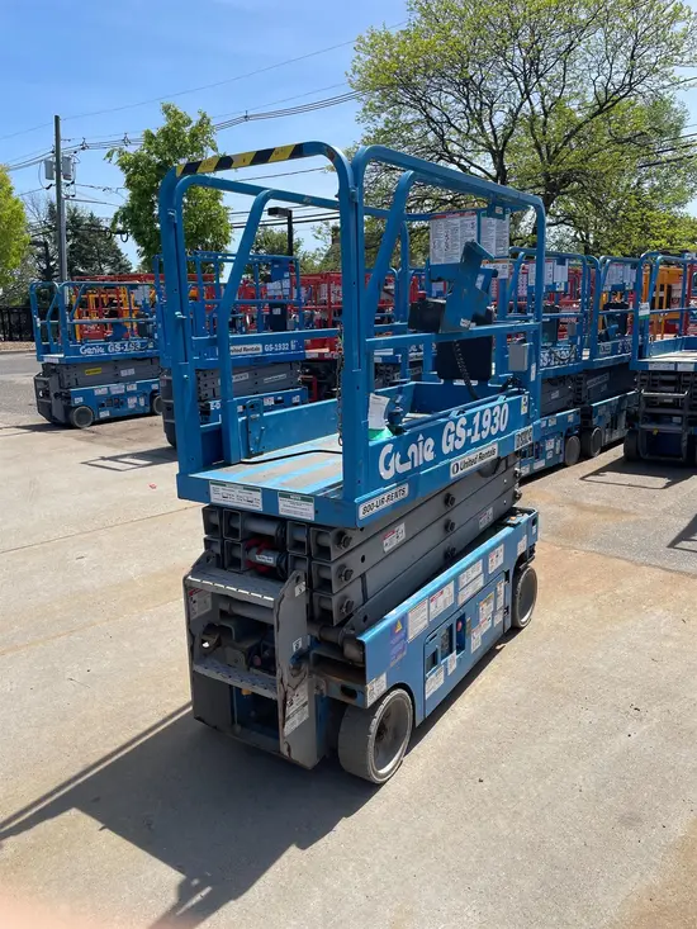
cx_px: 348
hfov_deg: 53.1
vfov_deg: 67.3
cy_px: 464
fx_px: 698
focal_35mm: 26
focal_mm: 4.2
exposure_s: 1/2451
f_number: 1.6
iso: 32
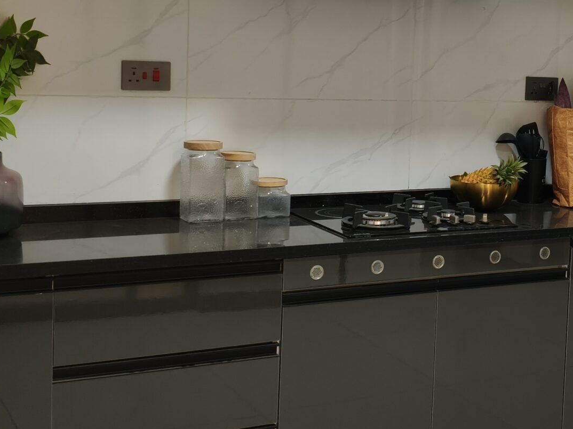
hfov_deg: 30.3
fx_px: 1026
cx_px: 472
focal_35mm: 62
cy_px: 136
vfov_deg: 23.5
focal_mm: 4.94
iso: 500
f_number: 1.5
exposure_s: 1/50
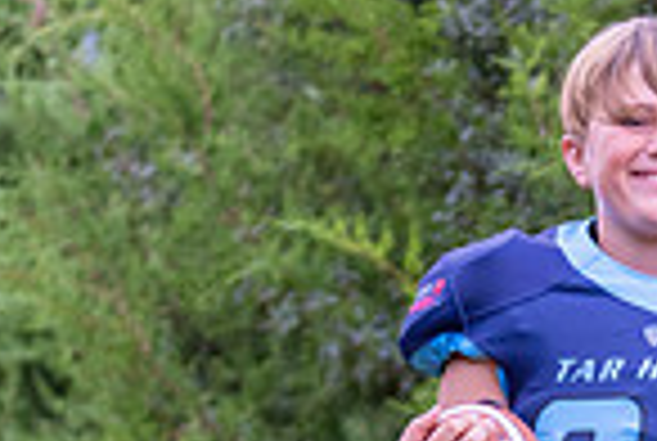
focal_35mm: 399
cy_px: 775
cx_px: 686
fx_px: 7297
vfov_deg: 3.4
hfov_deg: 5.1
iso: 500
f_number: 2.8
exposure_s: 1/320
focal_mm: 89
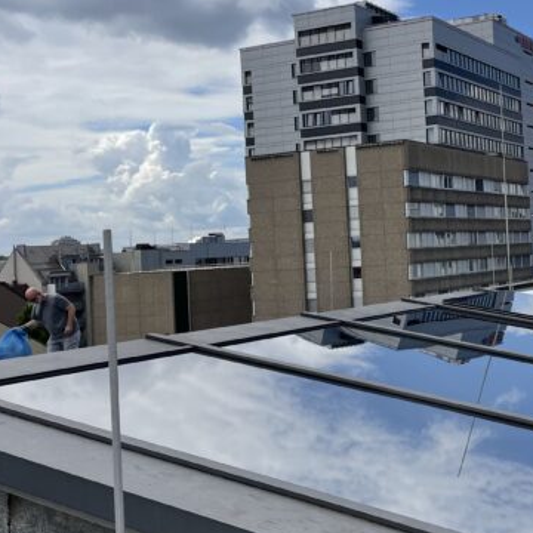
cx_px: 506
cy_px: 235
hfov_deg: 32.5
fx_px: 854
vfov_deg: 34.6
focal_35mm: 49
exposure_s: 1/5814
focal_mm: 4.2
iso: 32
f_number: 1.6
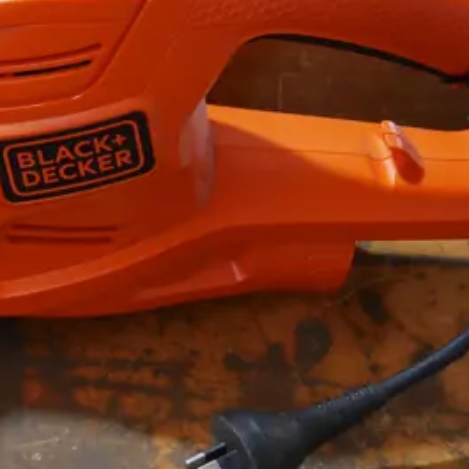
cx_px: -276
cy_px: 150
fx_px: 1885
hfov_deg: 13.2
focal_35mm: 123
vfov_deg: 14.2
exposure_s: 1/60
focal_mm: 18
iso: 640
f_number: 4
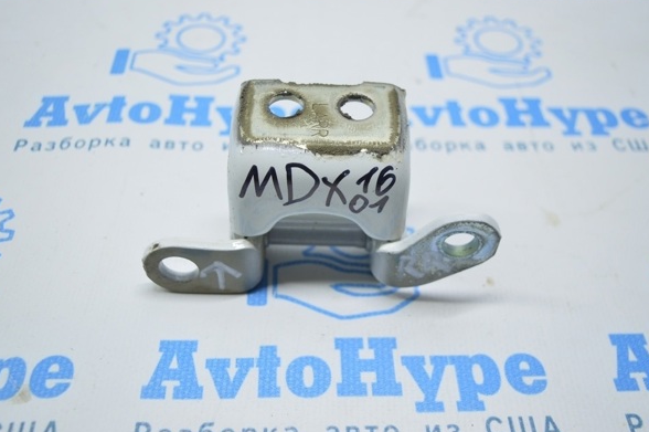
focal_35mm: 38
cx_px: 307
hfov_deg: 51.2
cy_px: 203
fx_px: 676
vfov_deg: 35.4
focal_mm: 23
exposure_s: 1/60
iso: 400
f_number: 3.8
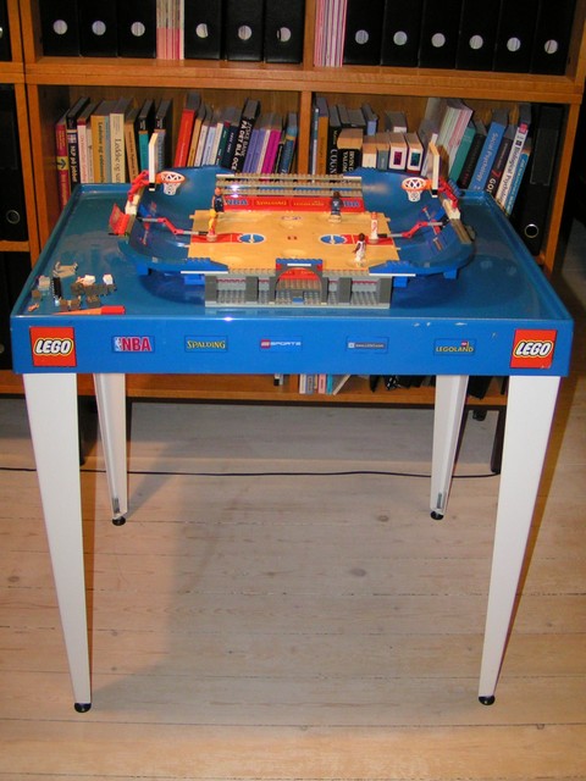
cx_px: 293
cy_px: 390
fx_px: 858
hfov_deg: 37.7
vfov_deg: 49.0
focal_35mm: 38
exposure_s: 1/40
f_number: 2.8
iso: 200
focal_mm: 5.8
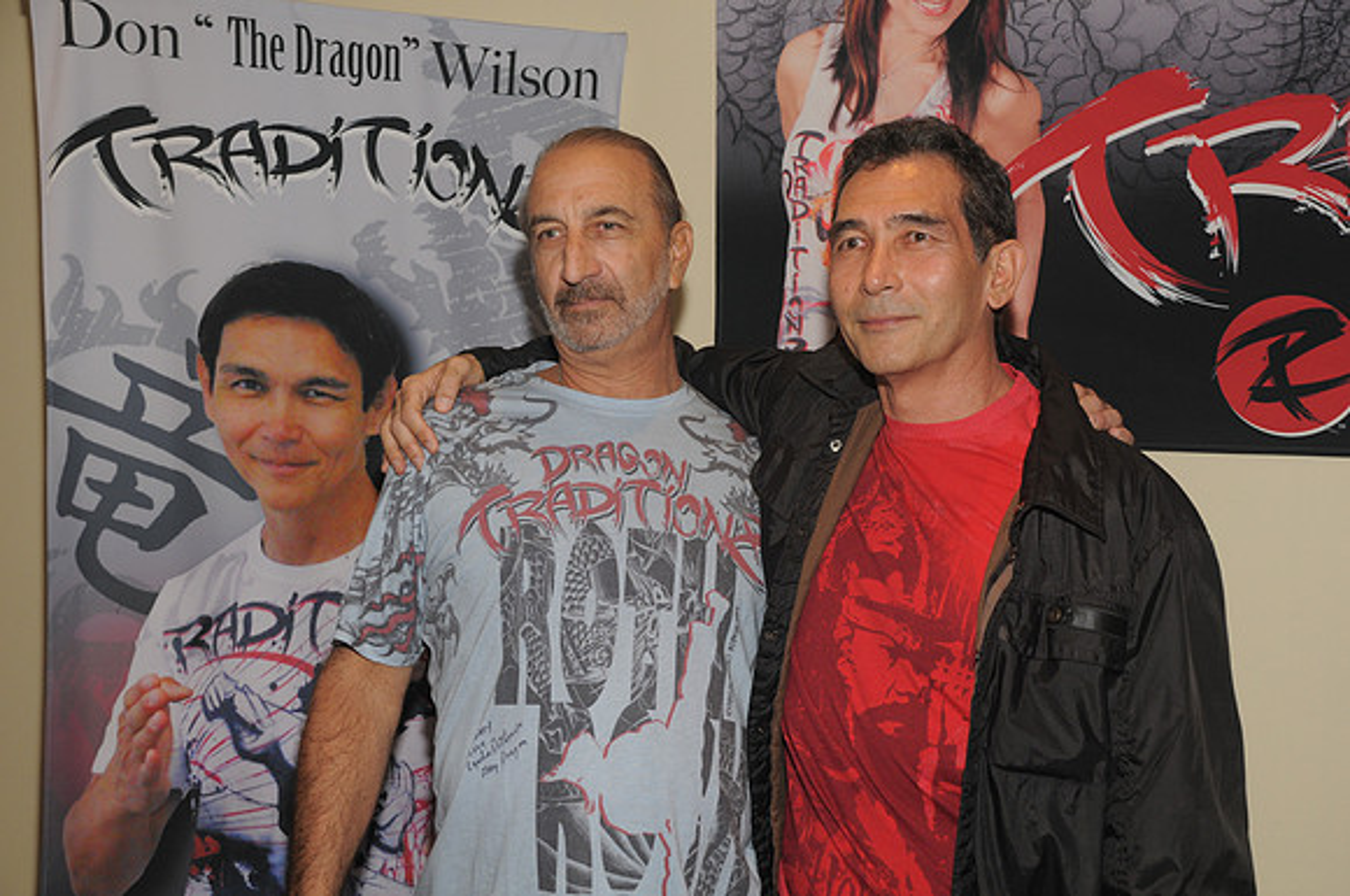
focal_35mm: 48
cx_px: 675
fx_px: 1797
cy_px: 448
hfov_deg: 41.2
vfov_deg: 28.0
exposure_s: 1/60
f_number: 5.6
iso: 400
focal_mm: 32
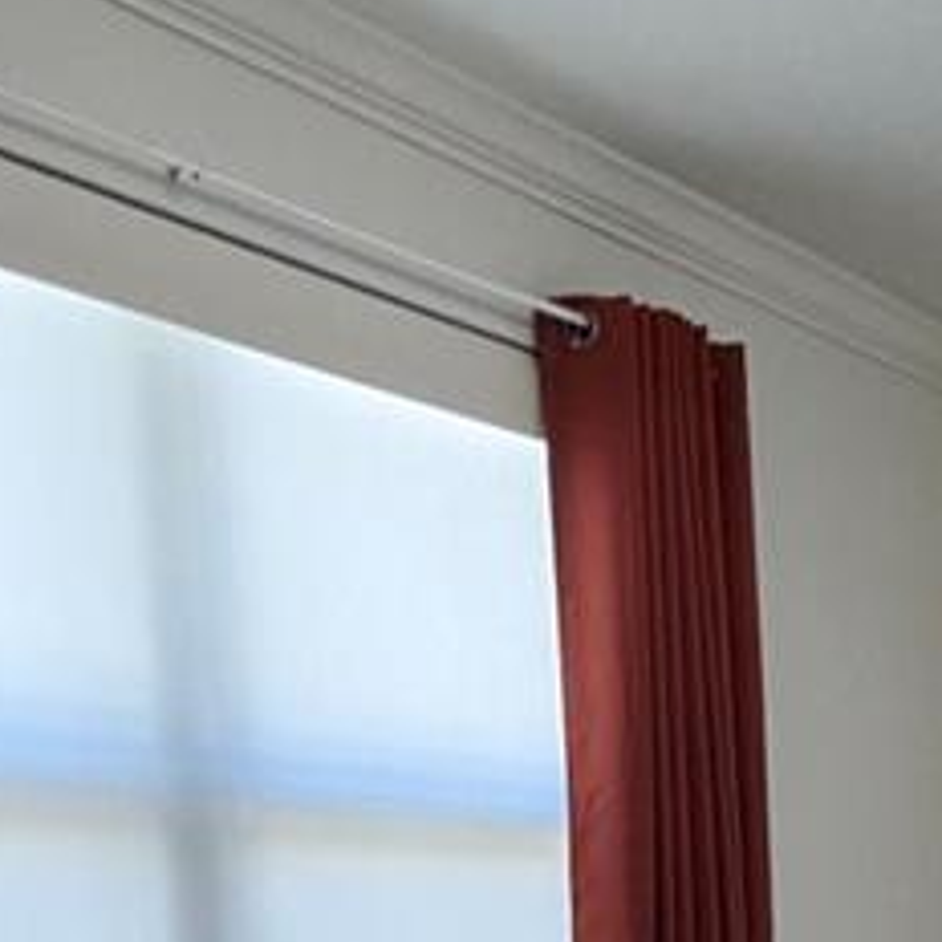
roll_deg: +1.5
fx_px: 1970
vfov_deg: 22.3
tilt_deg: -11.9
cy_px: 1397
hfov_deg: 25.5
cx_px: 954
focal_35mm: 64
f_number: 2.2
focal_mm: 2.22
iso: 160
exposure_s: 1/120
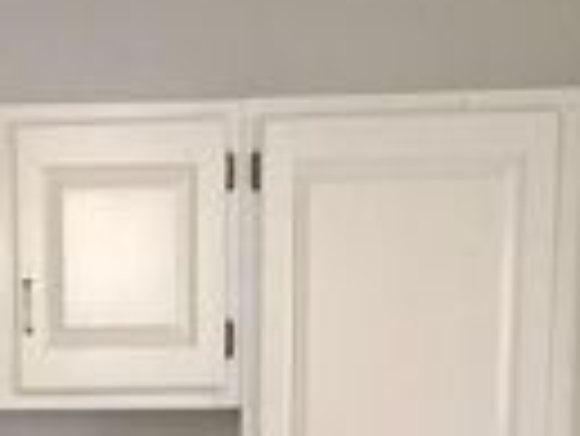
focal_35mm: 112
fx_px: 1878
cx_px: 67
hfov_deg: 17.3
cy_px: 811
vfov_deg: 12.1
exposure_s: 1/15
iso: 125
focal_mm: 4.15
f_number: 2.2
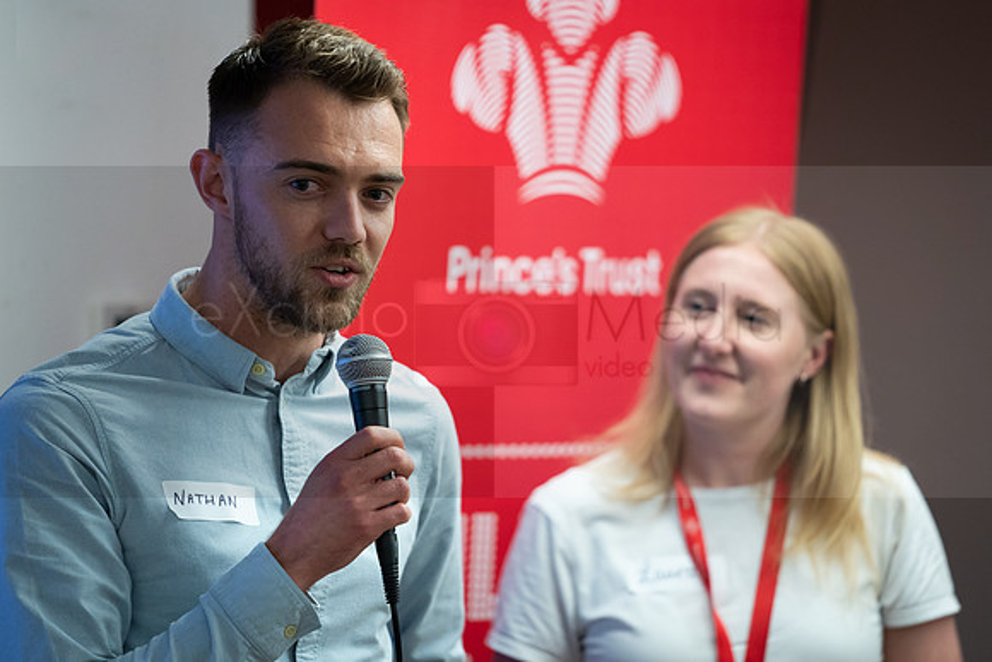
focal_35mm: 219
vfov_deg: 6.3
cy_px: 346
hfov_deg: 9.4
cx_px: 544
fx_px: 6044
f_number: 2.8
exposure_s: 1/250
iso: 2000
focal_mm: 200
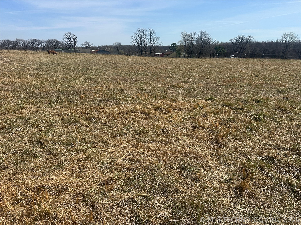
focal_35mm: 24
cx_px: 150
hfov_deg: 71.6
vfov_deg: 56.8
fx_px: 209
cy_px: 112
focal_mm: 6.86
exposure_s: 1/5848
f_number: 1.78
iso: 80
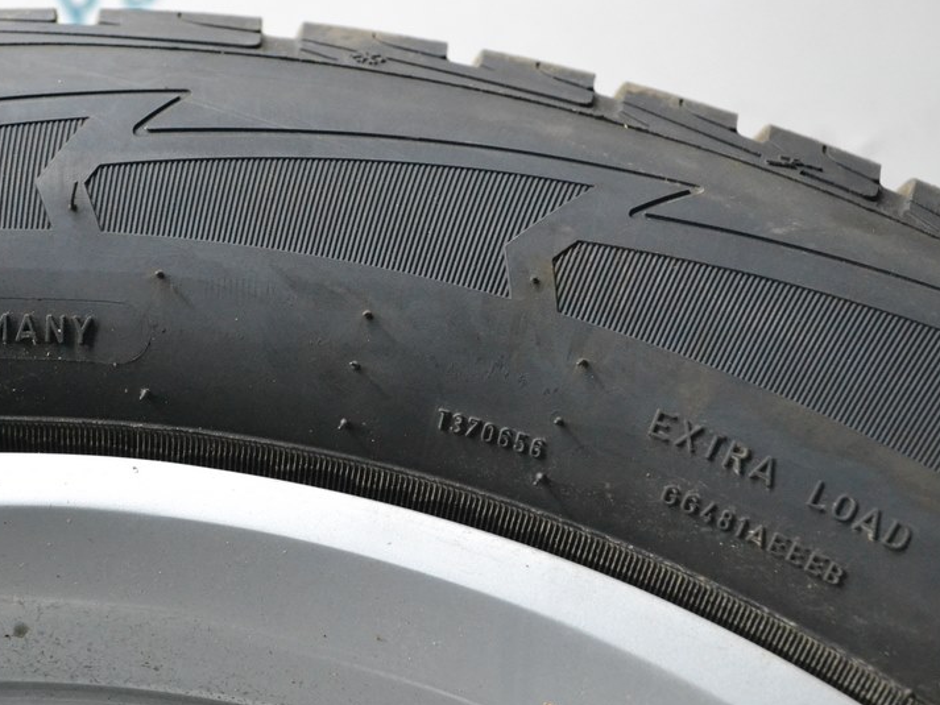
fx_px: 2363
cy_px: 443
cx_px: 340
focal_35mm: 87
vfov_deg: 17.0
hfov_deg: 22.4
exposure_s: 1/200
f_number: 5.3
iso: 3200
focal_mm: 42
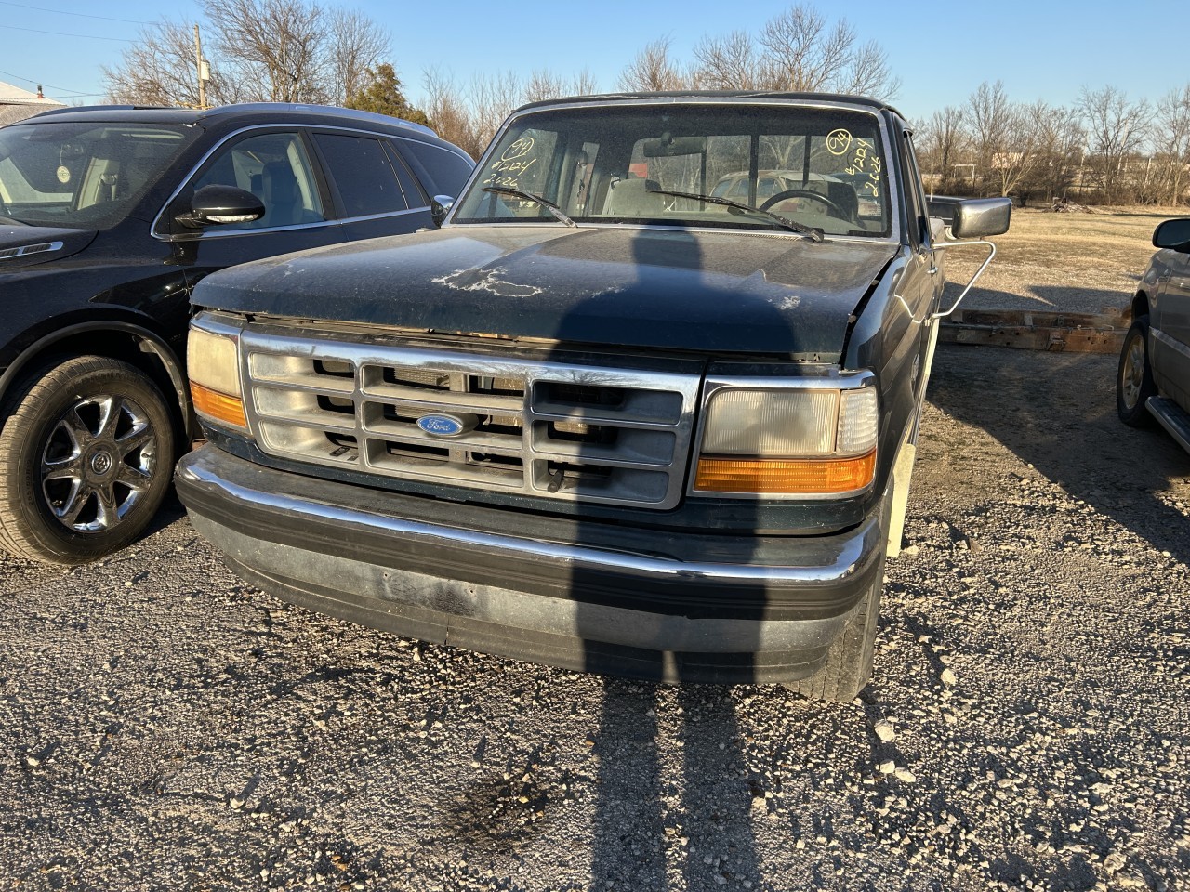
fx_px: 894
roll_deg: -0.4
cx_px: 595
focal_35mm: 26
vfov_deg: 53.1
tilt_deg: -16.7
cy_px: 446
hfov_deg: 67.3
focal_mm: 5.7
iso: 50
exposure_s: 1/1058
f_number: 1.5
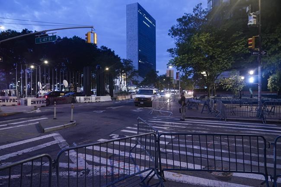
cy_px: 94
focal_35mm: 24
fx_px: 187
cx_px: 140
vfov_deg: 53.1
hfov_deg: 73.8
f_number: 2.8
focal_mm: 24
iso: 1600
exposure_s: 1/30
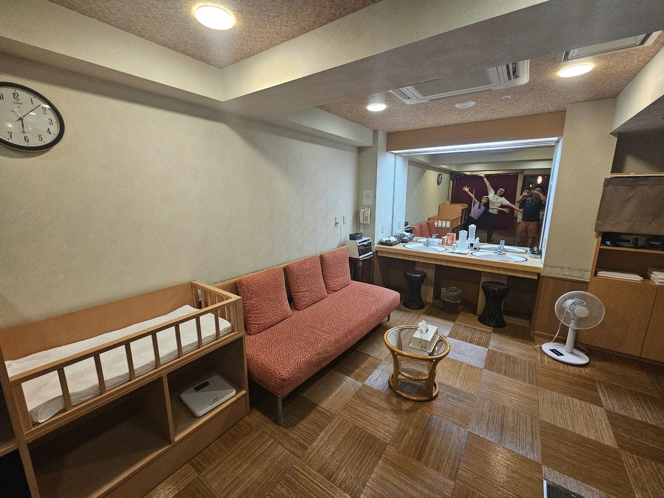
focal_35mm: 13
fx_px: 249
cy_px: 249
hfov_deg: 106.2
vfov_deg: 89.9
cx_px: 332
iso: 500
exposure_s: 1/33
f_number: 2.2
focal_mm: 2.2
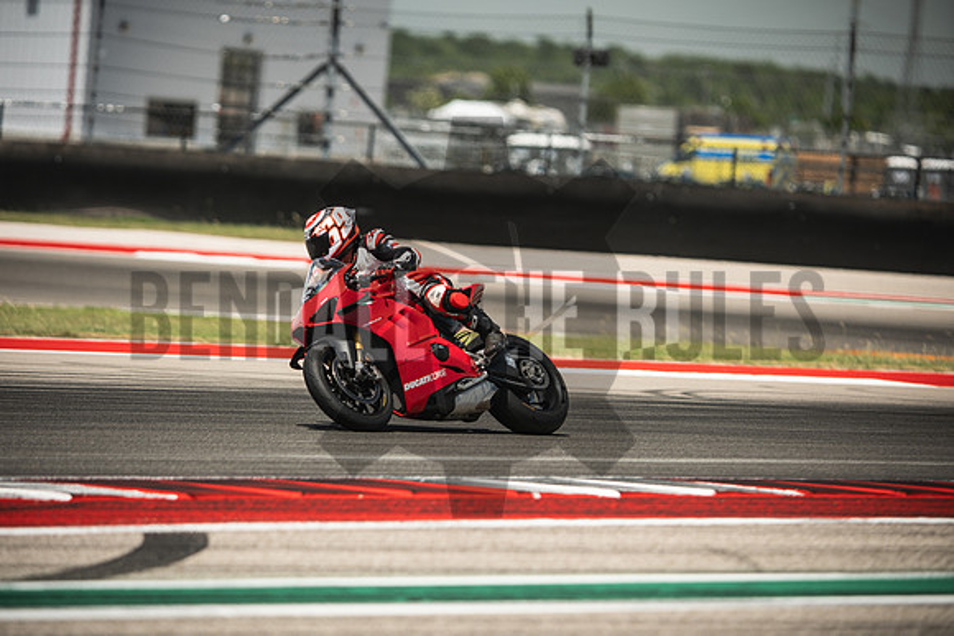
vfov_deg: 4.6
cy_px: 318
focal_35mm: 300
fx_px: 7951
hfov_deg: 6.9
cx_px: 477
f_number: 2.5
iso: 160
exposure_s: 1/2000
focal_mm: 200
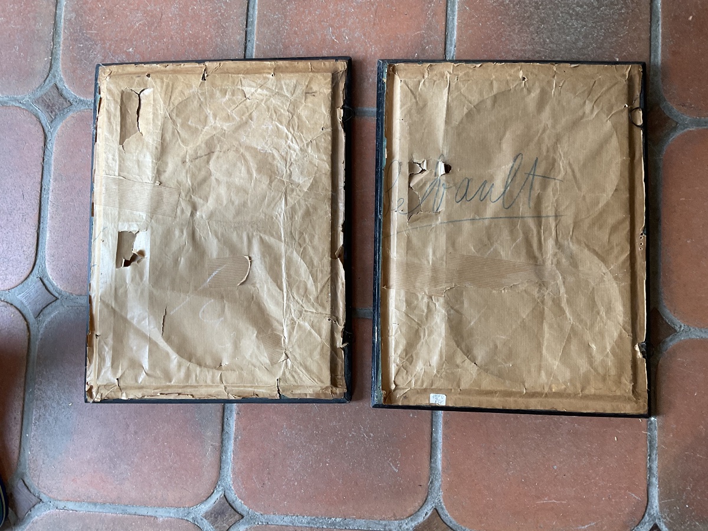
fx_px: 593
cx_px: 354
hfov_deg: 61.7
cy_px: 266
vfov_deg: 48.2
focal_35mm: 29
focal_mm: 3
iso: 50
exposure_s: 1/60
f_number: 1.8
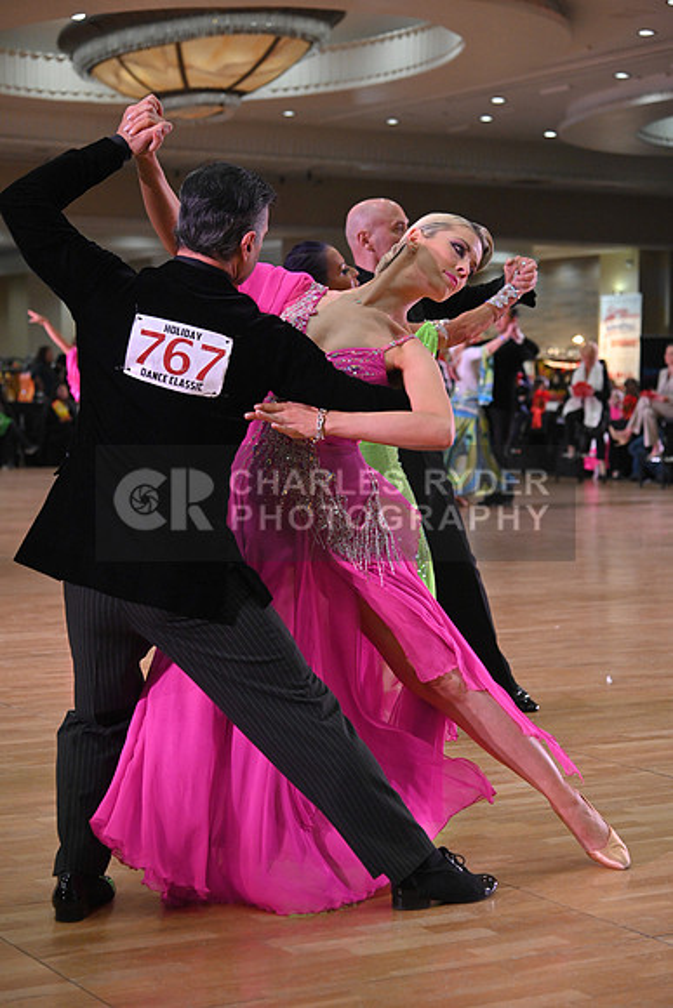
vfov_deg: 27.0
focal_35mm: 75
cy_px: 504
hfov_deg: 18.2
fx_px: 2102
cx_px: 336
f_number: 5
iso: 2500
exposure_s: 1/400
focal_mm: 75
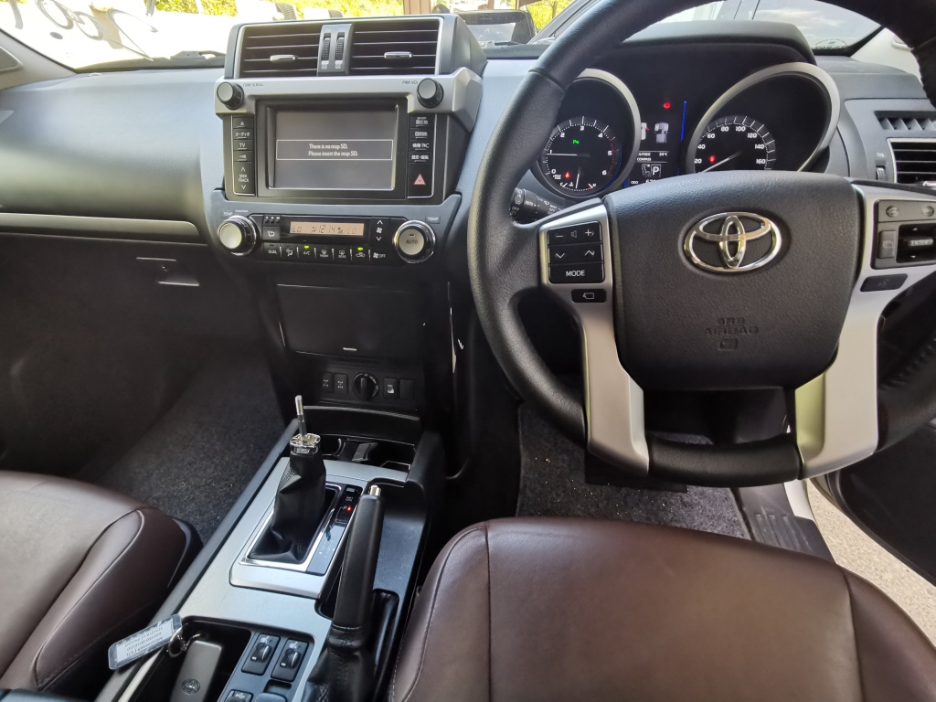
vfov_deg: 74.7
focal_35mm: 17
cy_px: 351
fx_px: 460
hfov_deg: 91.0
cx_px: 468
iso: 100
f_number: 2.2
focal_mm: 2.23
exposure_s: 1/50
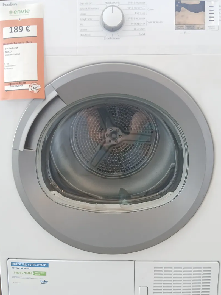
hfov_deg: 45.4
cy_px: 158
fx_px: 264
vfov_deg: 58.3
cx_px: 108
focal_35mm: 31
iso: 100
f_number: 1.8
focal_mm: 3.98
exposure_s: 1/50
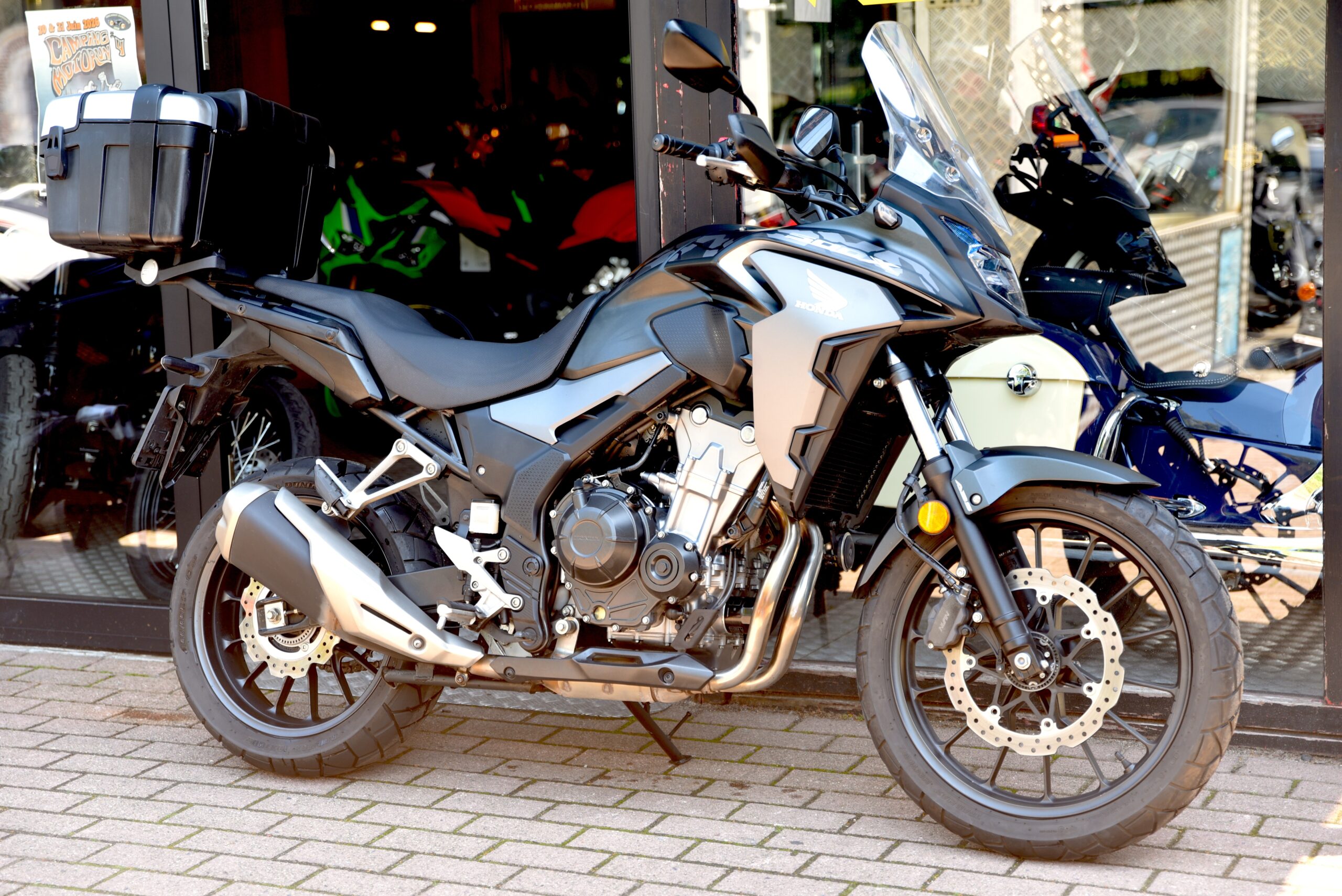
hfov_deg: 30.9
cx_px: 671
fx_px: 2424
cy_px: 448
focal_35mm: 65
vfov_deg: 20.9
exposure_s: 1/60
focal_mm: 65
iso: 100
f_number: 3.2
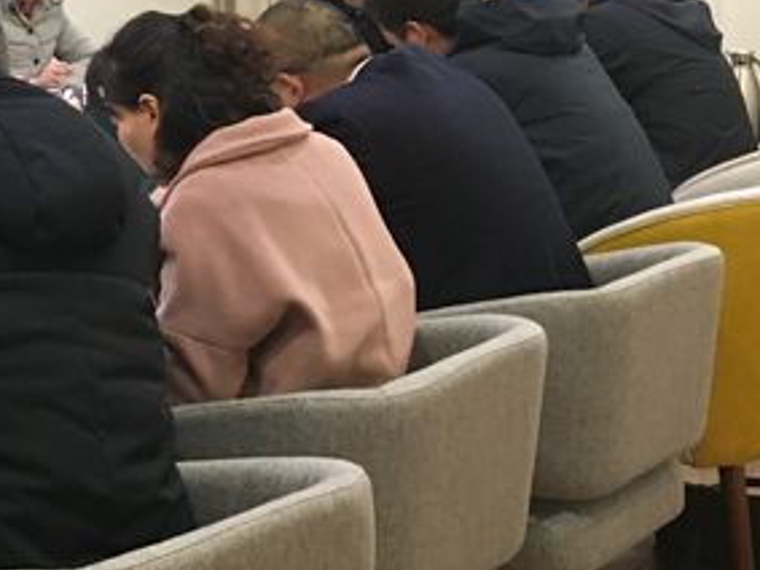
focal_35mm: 82
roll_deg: +0.1
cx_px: -207
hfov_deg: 21.7
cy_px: 43
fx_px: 1800
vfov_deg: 17.7
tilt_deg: -5.4
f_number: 2.2
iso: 200
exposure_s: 1/17
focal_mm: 4.15
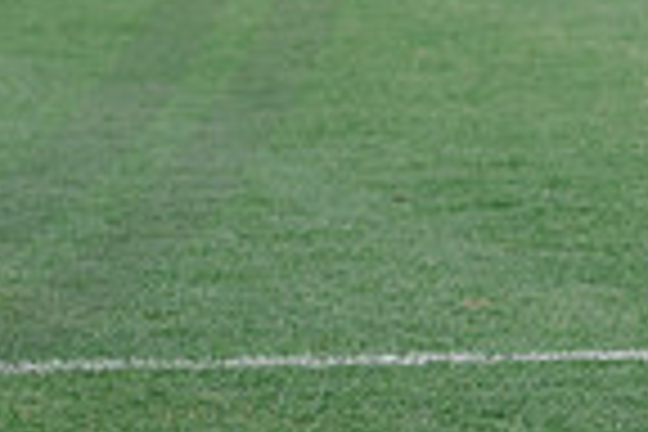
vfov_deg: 2.6
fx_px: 9449
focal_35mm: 525
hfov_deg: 3.9
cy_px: -313
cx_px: -392
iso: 1250
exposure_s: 1/640
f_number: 5
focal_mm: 130
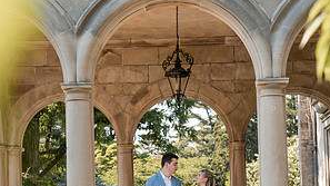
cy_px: 159
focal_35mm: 100
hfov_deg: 21.4
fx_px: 875
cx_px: 166
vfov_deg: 12.0
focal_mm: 63
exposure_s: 1/250
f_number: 4
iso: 100
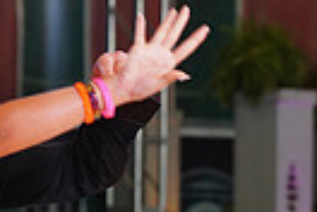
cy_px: 516
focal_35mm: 460
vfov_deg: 3.0
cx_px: -23
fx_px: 4050
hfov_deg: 4.5
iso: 1600
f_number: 5.6
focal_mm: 105
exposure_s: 1/200
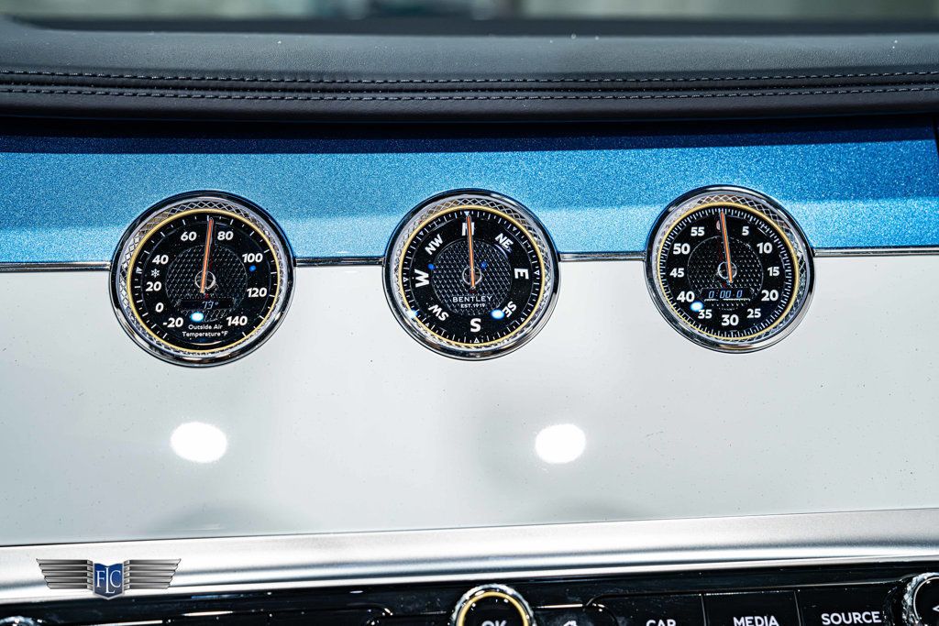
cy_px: 313
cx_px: 470
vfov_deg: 33.4
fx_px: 1043
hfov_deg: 48.5
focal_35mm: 40
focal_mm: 40
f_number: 5
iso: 1600
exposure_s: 1/30
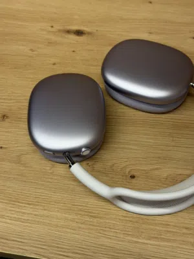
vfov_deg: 39.7
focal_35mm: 48
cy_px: 130
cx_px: 97
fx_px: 359
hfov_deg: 30.3
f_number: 1.78
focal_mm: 6.76
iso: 80
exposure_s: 1/50
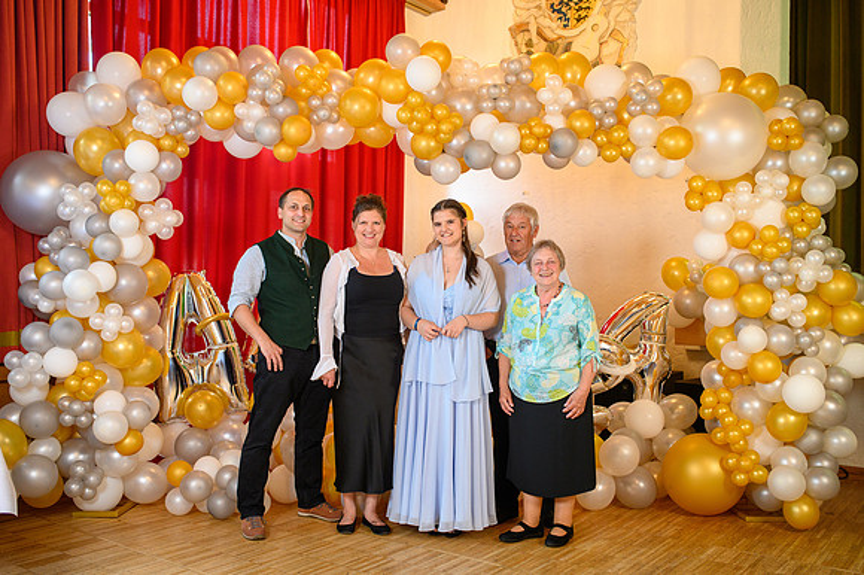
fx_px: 839
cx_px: 432
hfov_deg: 54.5
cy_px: 288
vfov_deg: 37.8
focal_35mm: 35
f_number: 3.5
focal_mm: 35
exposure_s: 1/100
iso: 1250
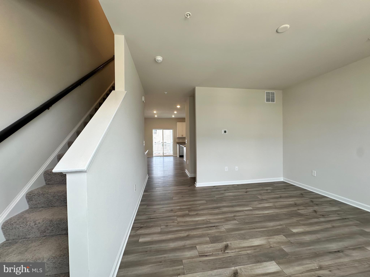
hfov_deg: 102.1
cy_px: 138
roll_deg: +1.1
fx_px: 150
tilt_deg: +0.0
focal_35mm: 14
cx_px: 185
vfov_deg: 85.7
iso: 64
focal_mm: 2.22
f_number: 2.2
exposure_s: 1/120
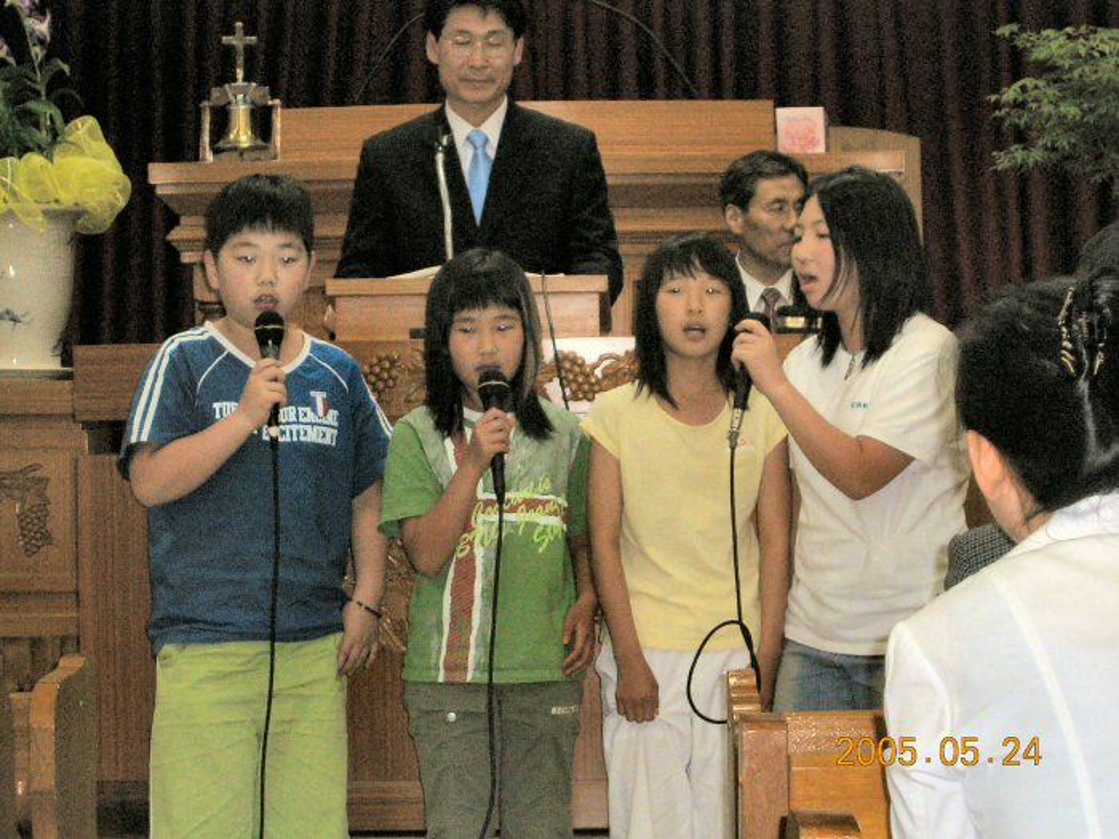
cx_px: 560
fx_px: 3394
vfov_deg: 14.1
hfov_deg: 18.7
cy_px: 420
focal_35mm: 105
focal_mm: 16.2
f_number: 4.9
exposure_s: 1/60.1
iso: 200
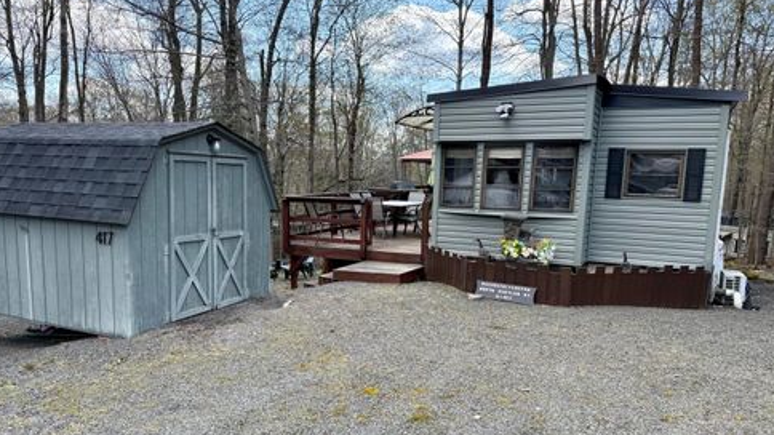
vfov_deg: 42.7
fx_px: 554
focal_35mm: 27
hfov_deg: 69.9
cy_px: 253
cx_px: 381
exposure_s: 1/1337
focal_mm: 6.76
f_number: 1.78
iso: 100
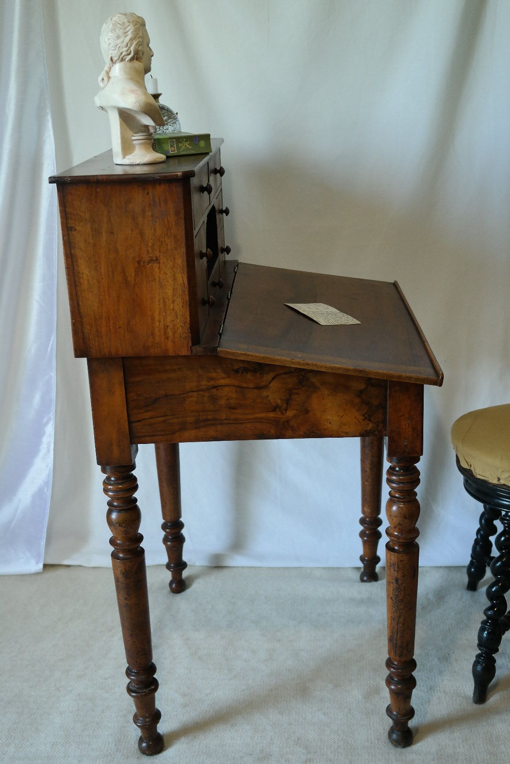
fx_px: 914
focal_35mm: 43
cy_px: 382
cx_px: 255
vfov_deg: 45.4
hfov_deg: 31.2
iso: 800
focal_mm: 28
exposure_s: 1/30
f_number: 5
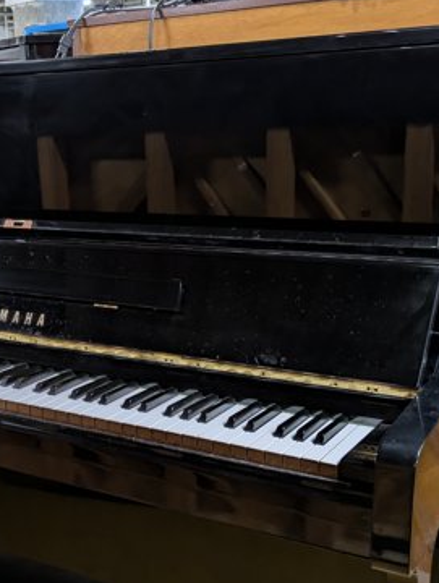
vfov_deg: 37.8
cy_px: 385
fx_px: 843
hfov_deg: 28.5
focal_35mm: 50
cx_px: 87
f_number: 1.89
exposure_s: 1/25
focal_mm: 5.43
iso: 166
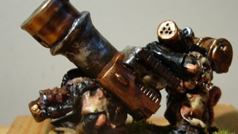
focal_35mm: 61
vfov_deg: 19.7
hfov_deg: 33.9
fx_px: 385
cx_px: 166
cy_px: 72
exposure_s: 1/15
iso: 125
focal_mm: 5.8
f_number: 2.8
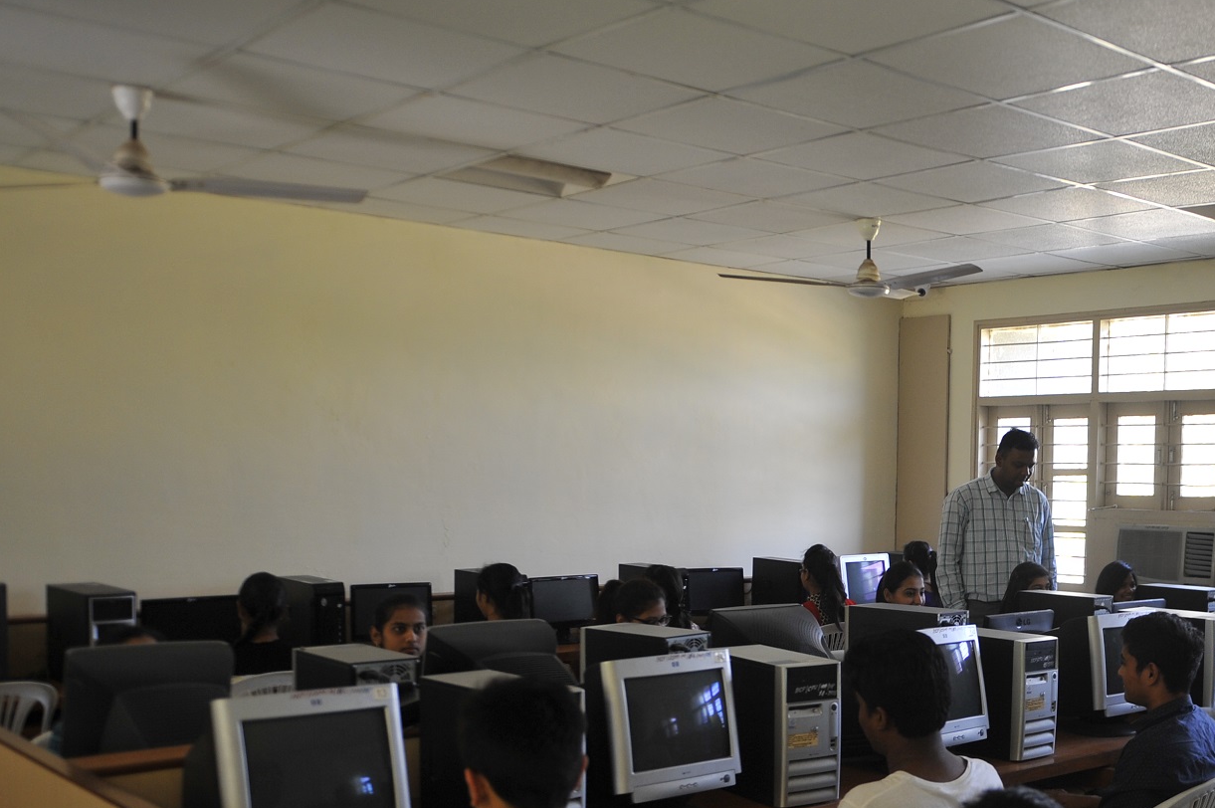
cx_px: 910
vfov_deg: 32.3
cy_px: 533
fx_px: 1383
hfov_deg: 45.8
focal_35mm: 41
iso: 500
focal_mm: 24
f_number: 2.8
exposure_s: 1/100
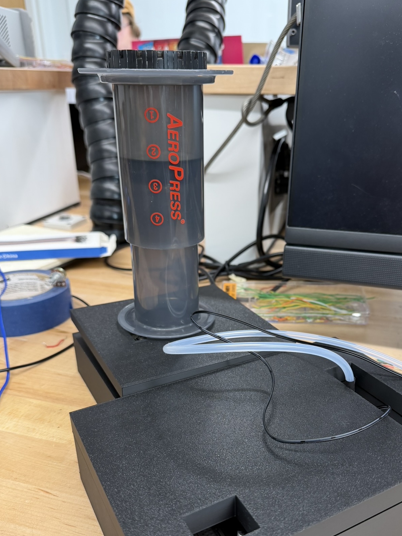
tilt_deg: -27.5
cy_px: 325
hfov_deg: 45.3
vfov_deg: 57.8
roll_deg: +0.0
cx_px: 230
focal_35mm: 31
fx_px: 480
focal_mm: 6.76
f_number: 1.78
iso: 160
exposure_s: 1/60
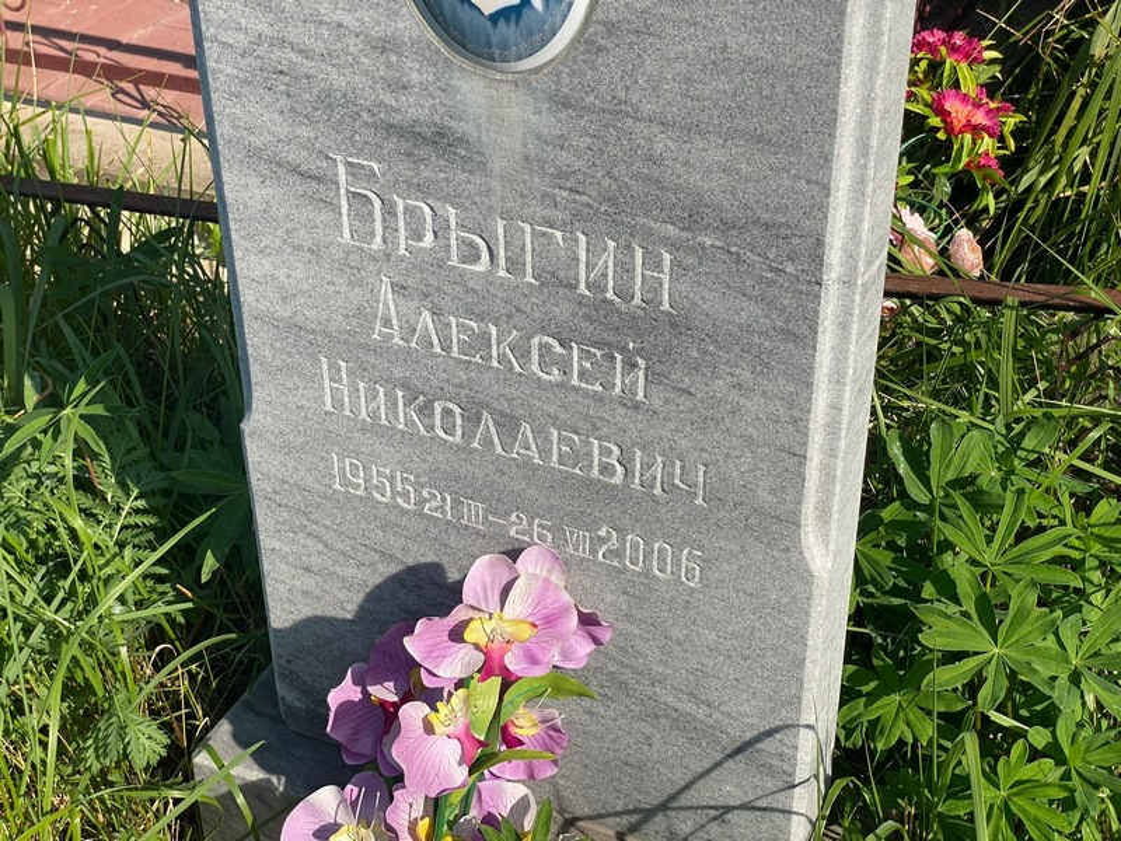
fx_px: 1684
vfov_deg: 28.0
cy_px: 420
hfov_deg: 36.8
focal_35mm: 52
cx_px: 560
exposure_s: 1/1453
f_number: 2
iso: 20
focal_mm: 6
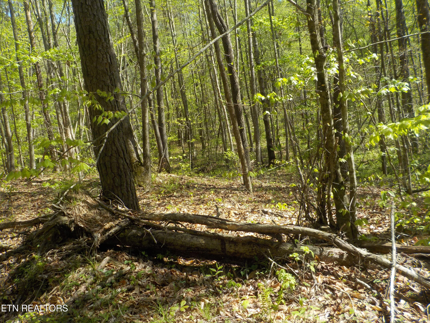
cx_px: 215
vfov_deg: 46.8
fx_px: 373
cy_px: 162
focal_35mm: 30
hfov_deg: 60.0
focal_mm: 4.1
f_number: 3.3
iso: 125
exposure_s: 1/400
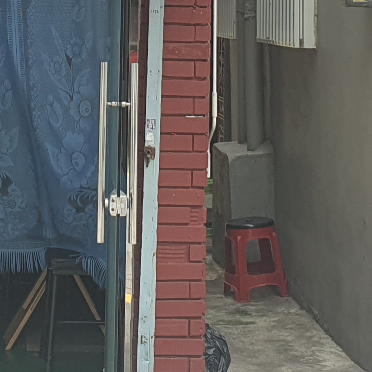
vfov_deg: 16.2
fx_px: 1264
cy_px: -40
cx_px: 58
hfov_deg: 16.6
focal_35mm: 104
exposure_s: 1/385
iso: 50
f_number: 2.4
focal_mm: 4.3
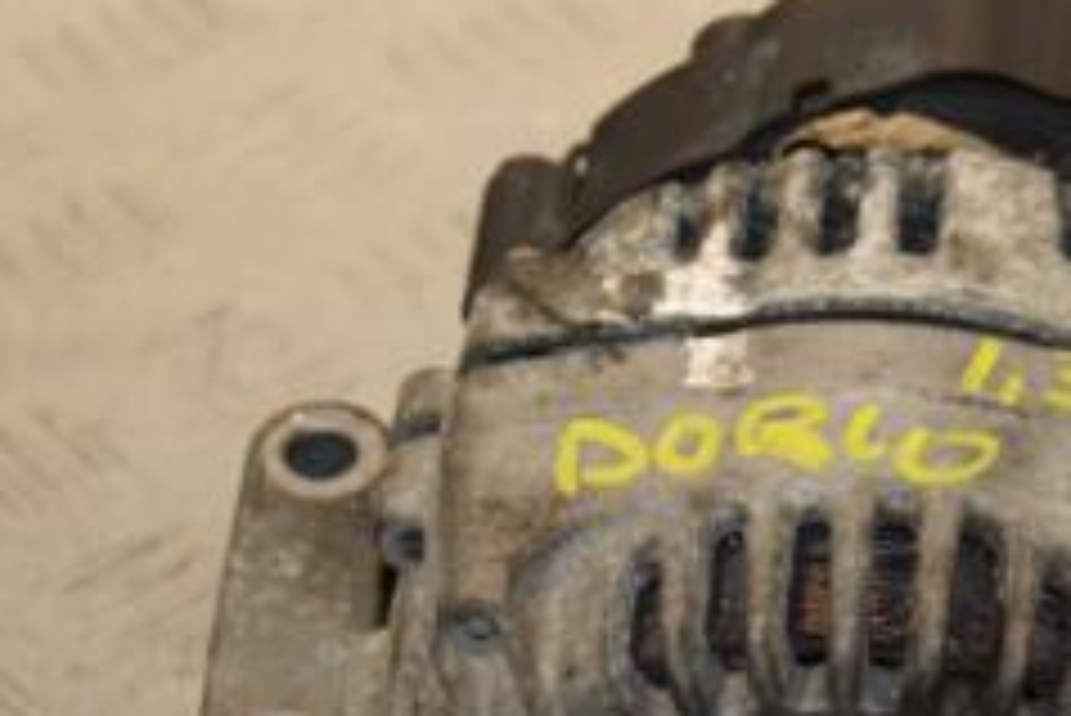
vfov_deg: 6.3
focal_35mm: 219
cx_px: 945
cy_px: 563
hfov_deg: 9.4
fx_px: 6519
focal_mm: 58
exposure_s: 1/200
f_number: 5
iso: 800
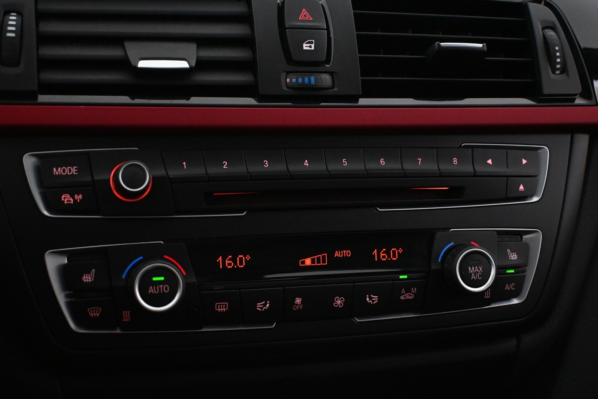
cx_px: 299
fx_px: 872
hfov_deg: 37.9
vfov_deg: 25.8
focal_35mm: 52
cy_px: 200
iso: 8000
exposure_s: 1/60
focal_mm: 35
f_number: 5.3
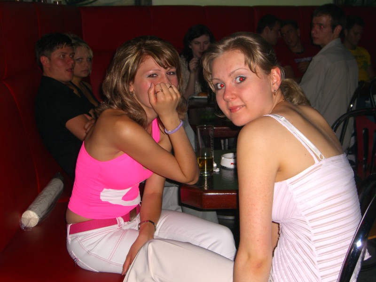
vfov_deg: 25.7
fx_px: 619
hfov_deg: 33.8
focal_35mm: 57
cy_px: 141
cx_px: 188
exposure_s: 1/60
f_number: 3.6
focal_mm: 11.8
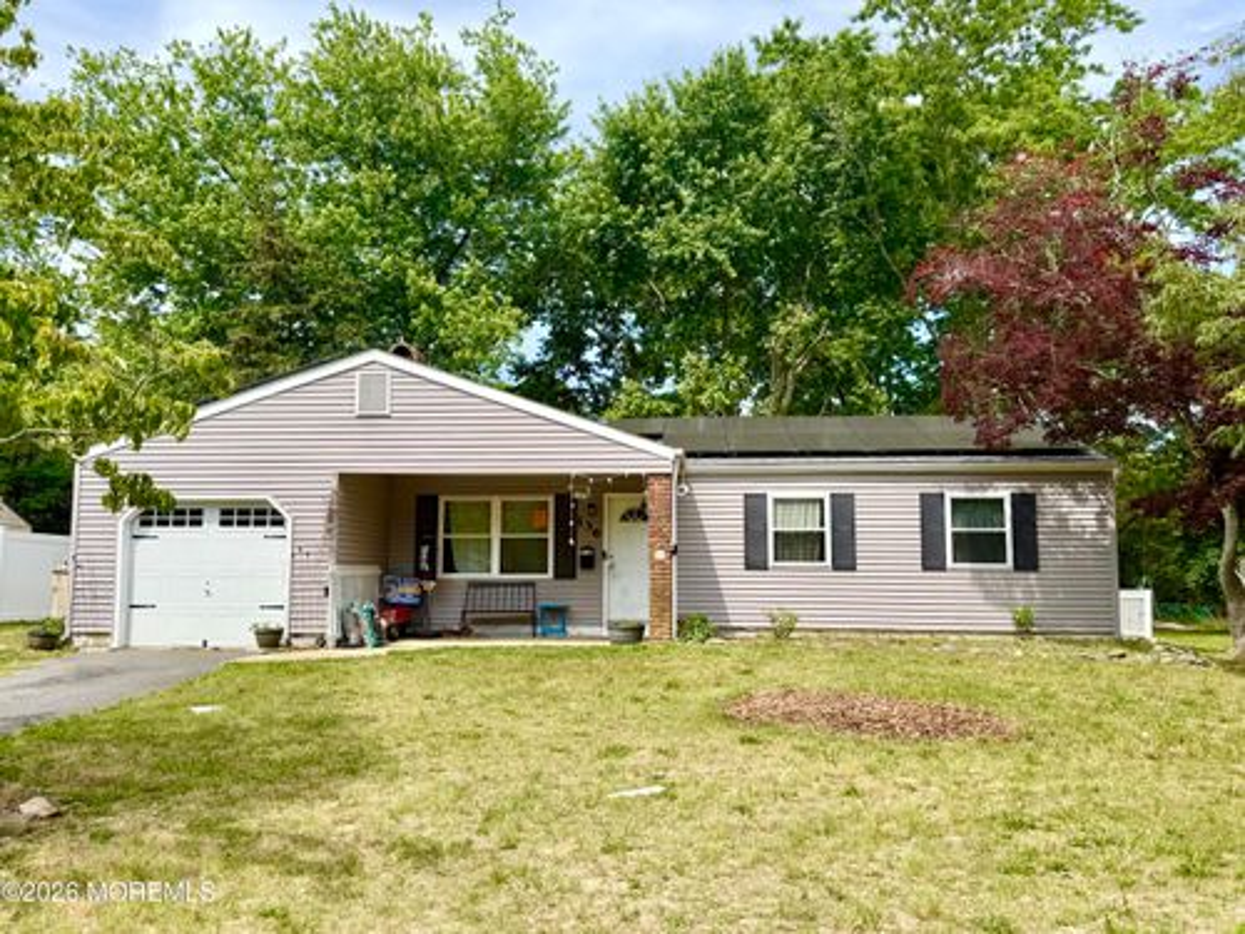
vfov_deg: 56.8
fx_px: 863
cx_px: 622
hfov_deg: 71.6
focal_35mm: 24
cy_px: 467
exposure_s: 1/2907
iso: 80
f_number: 1.78
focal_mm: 6.76
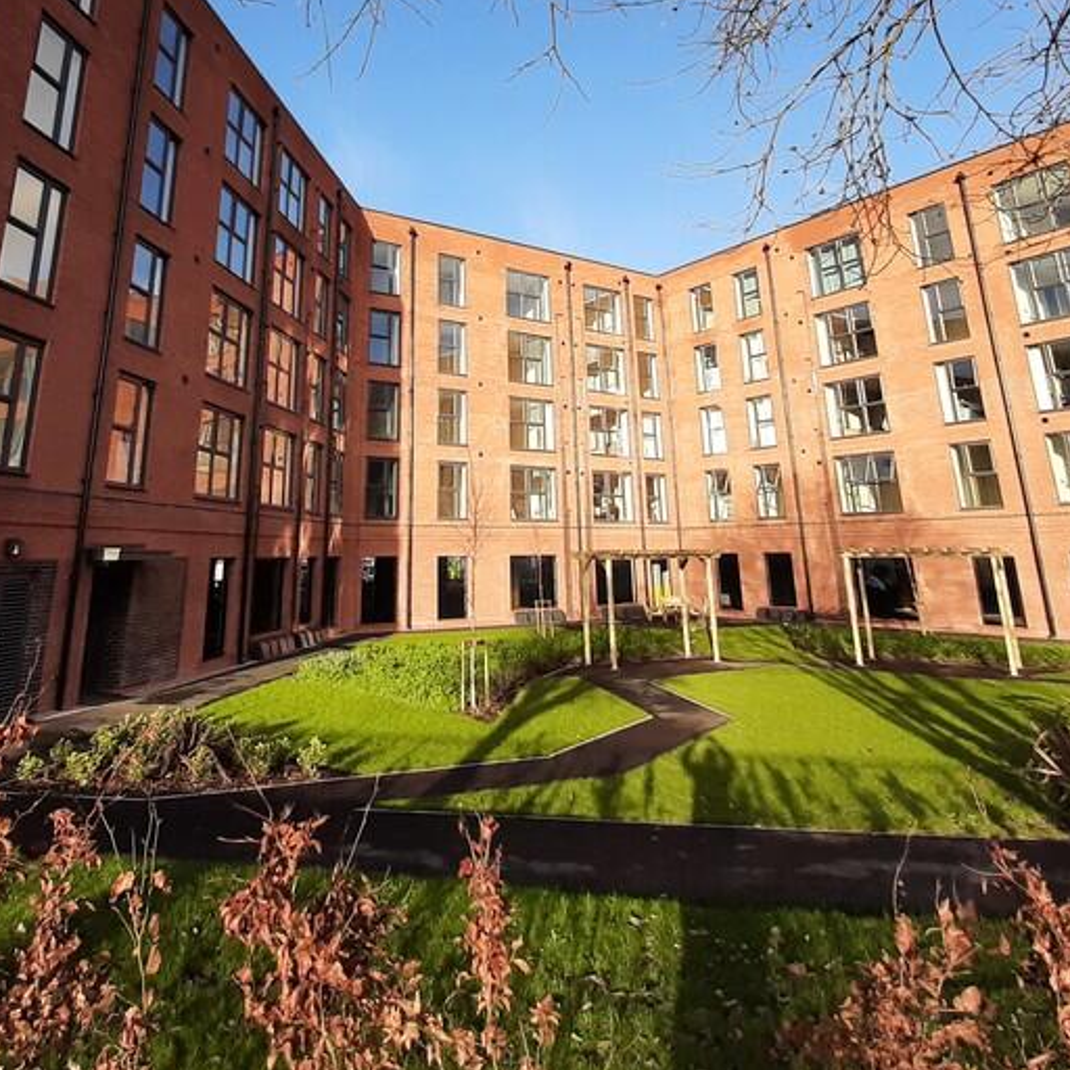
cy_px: 345
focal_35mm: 23
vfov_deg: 65.2
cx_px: 443
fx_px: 804
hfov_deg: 66.8
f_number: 2.2
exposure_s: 1/531
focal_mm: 1.42
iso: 40
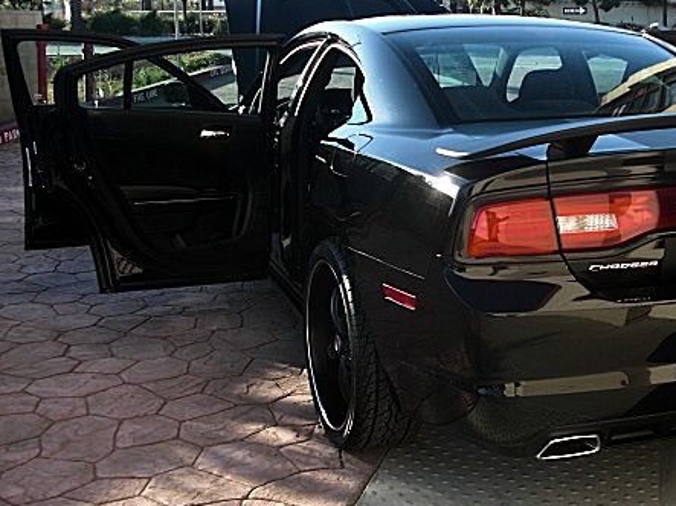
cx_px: 487
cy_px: 226
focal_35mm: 52
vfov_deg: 28.0
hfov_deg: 36.2
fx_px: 1015
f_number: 2.8
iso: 50
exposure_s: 1/200
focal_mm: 6.3
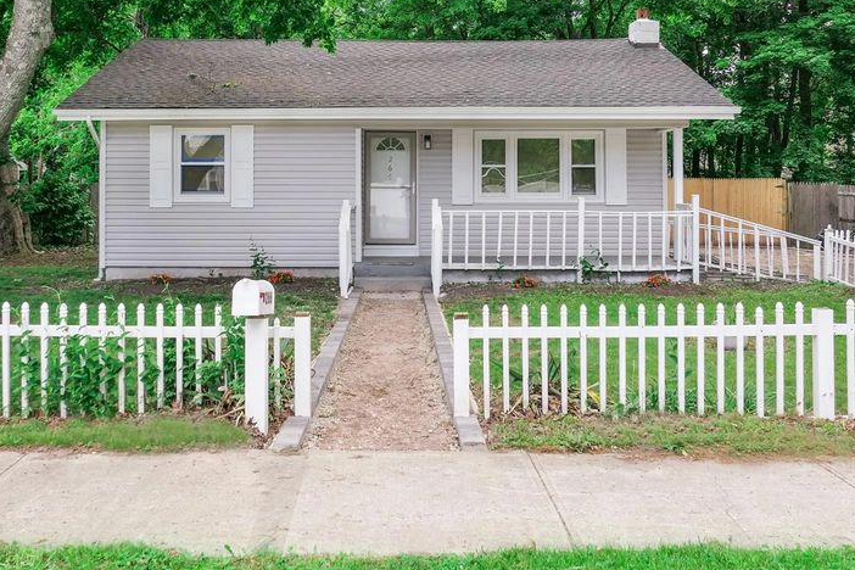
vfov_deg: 37.6
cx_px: 371
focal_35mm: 35
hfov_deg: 54.3
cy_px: 208
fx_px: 831
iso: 125
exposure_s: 1/320
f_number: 2.8
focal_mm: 8.8
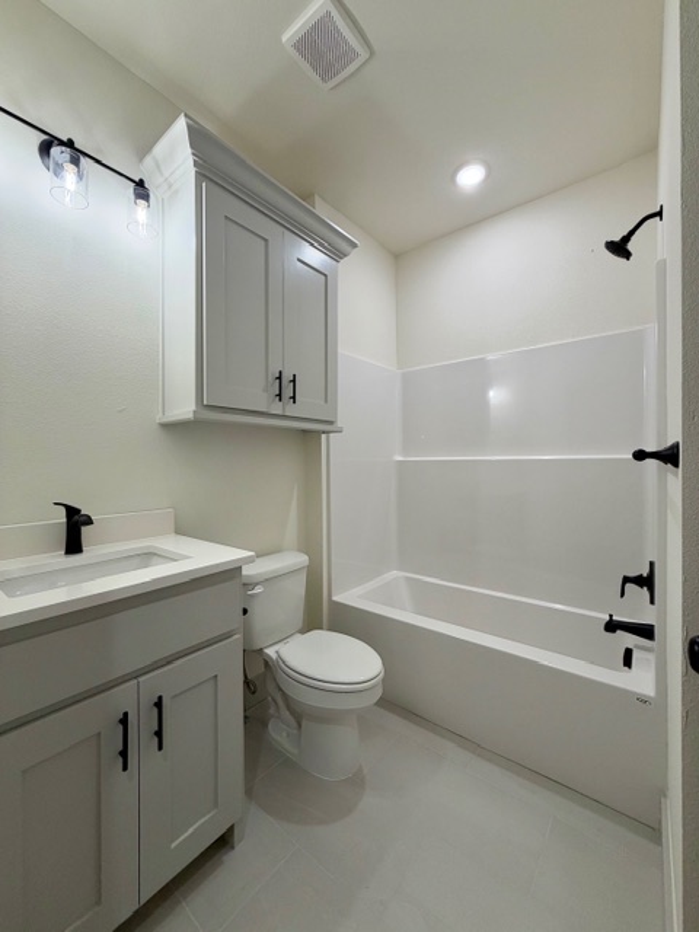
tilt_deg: +0.3
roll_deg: +0.2
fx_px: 377
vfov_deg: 102.1
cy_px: 466
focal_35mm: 14
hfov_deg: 85.7
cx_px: 350
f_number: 2.2
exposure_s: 1/120
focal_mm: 2.22
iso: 125
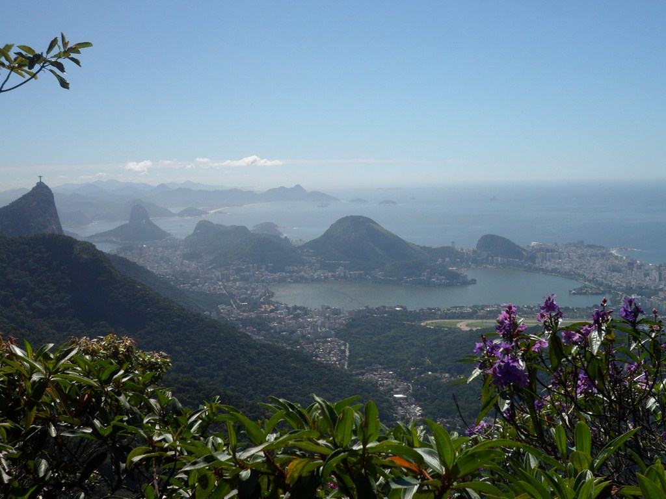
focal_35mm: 42
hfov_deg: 44.8
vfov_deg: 34.3
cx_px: 333
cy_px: 250
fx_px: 808
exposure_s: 1/1000
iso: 80
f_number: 4.2
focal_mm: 7.8
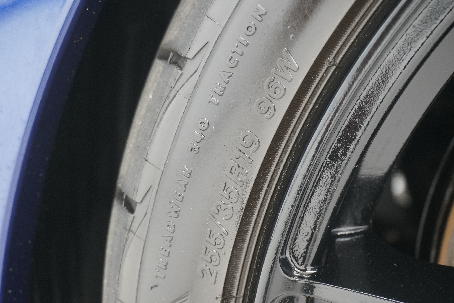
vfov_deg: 21.6
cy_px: 152
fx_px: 795
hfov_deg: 31.9
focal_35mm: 63
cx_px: 227
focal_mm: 42
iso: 2500
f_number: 5.6
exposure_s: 1/80
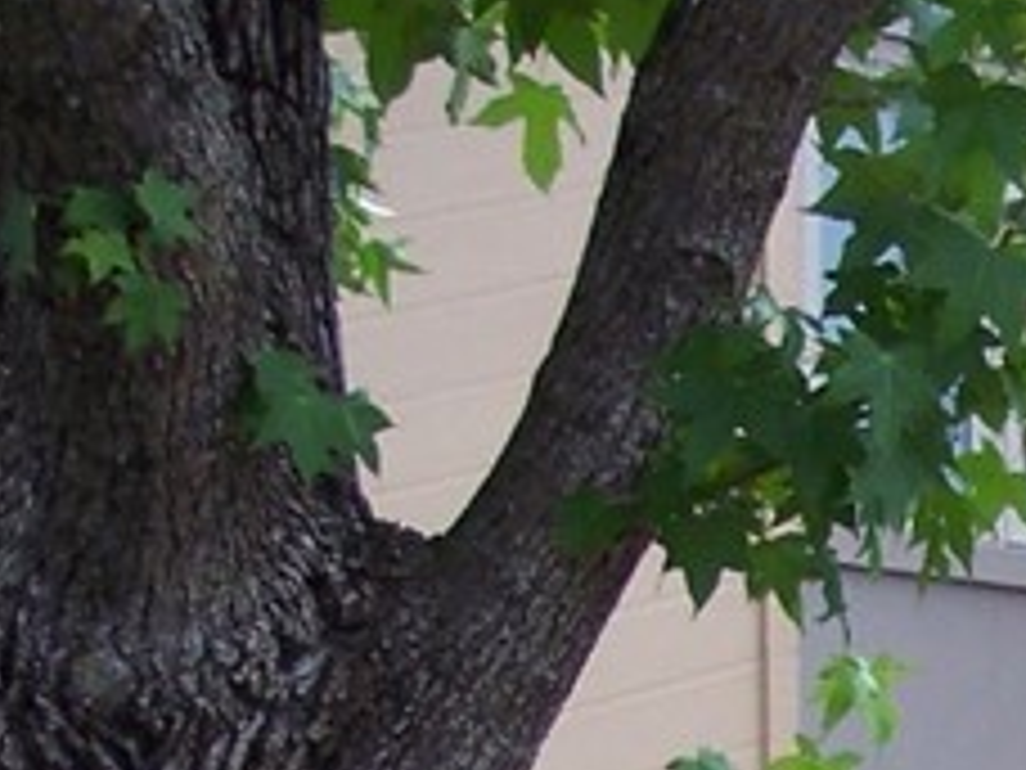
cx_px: 2205
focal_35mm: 171
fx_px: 5068
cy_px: 1666
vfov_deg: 8.2
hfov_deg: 10.4
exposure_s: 1/500
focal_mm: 8
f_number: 2.8
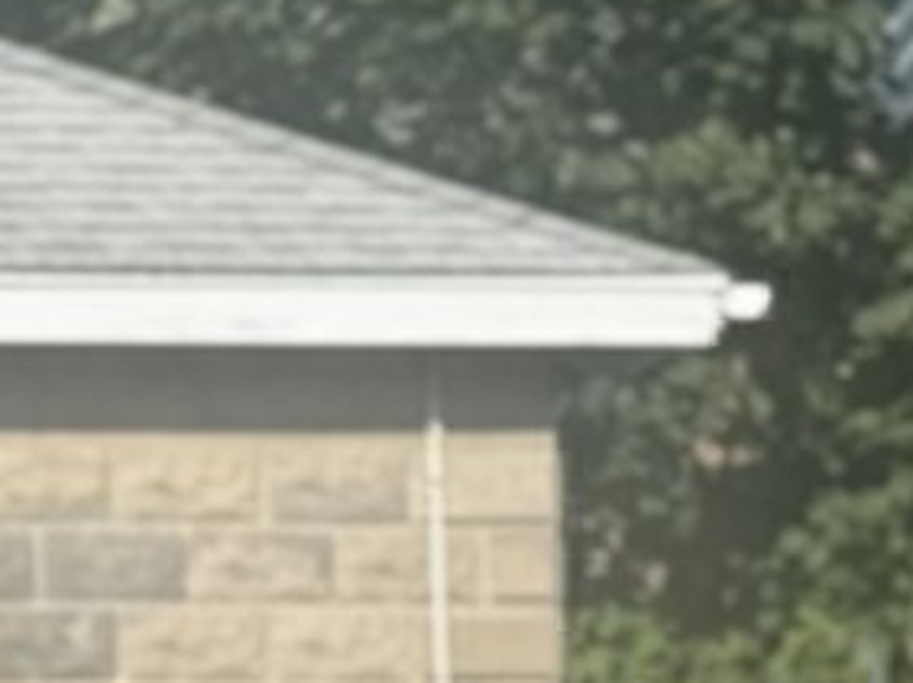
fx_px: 9197
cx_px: 971
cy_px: 1874
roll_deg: +1.2
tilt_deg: -6.2
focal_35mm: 349
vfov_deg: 4.1
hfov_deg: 5.7
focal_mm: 6.76
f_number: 1.78
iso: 64
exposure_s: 1/3610
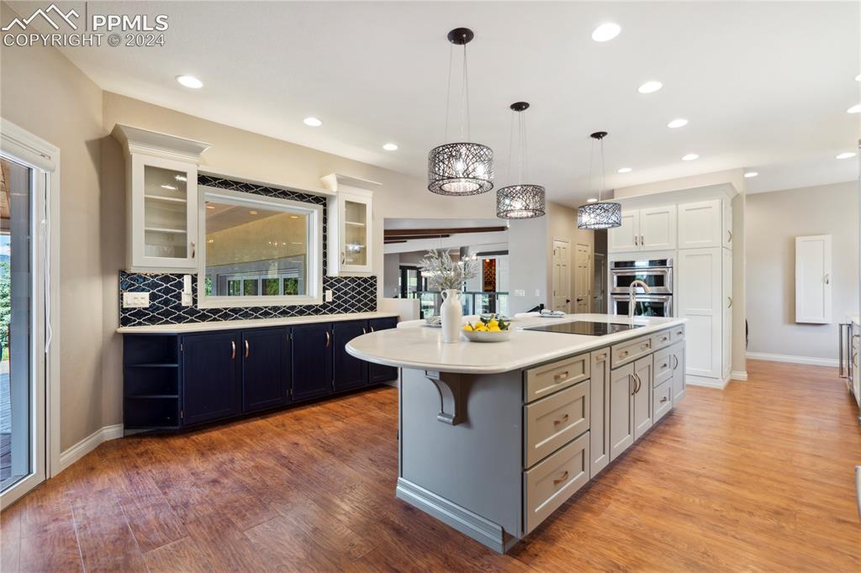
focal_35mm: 16
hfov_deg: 96.8
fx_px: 383
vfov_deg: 73.7
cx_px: 430
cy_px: 286
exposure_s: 1/13
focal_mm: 16
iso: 500
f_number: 8
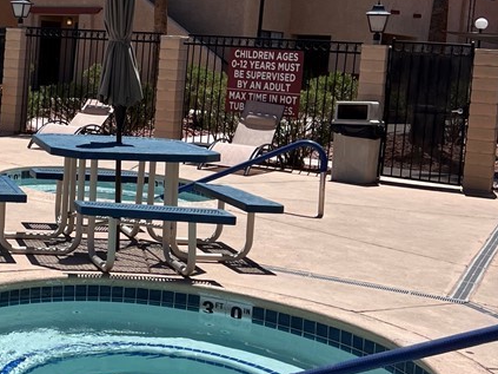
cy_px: 105
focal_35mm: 63
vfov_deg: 23.1
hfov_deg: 28.2
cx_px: -39
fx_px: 906
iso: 50
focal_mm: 5.7
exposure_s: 1/7463
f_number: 1.5
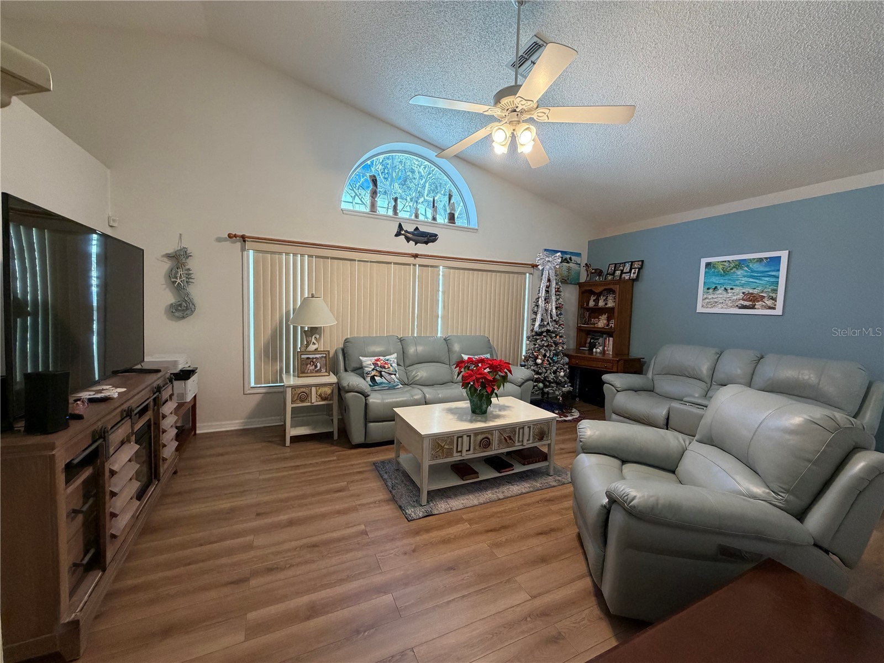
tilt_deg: -3.8
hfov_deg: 102.1
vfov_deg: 85.7
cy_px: 332
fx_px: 358
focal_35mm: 14
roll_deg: -2.1
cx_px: 442
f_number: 2.2
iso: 320
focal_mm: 2.22
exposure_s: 1/120
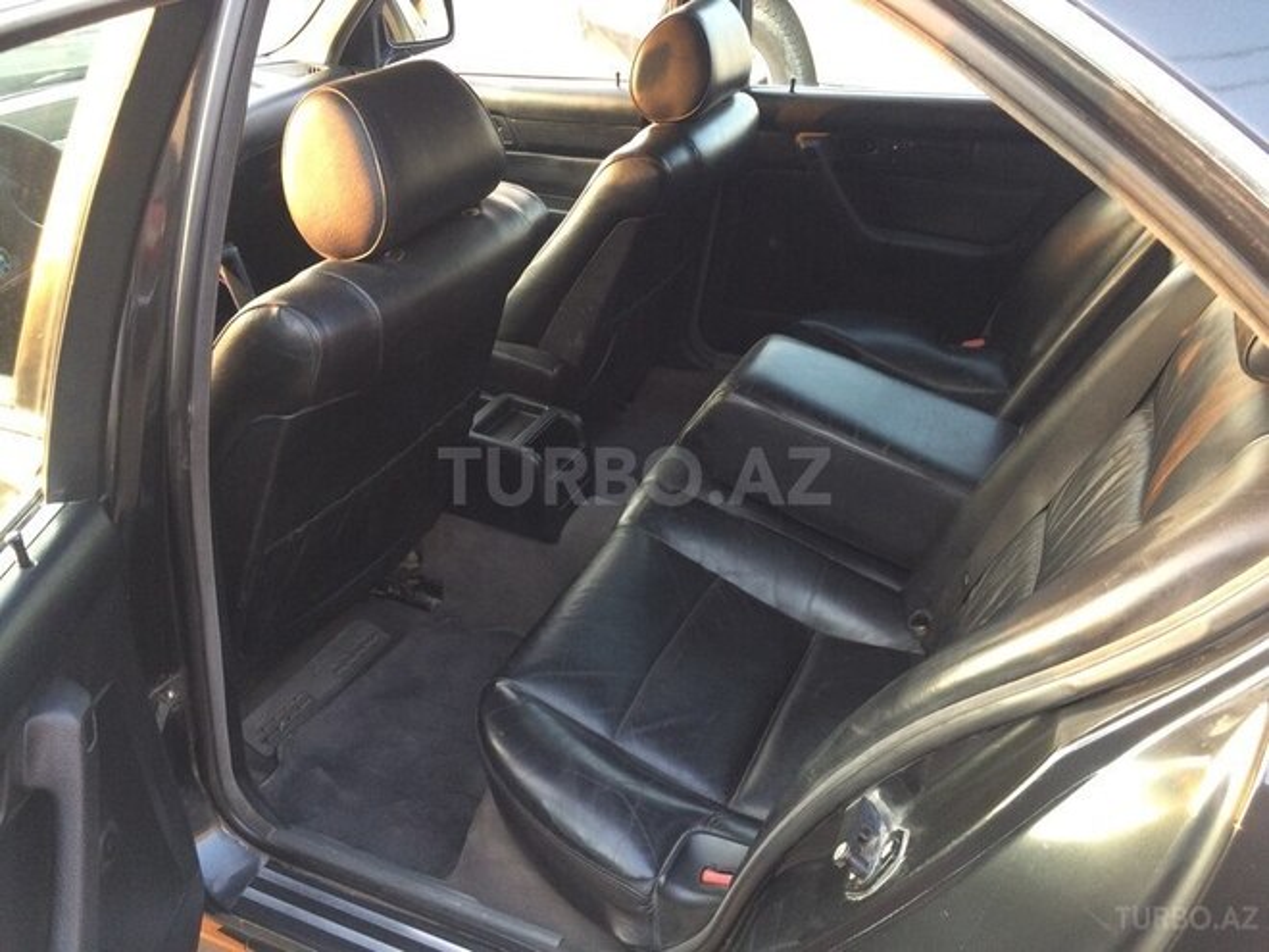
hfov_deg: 61.7
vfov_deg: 48.2
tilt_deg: -29.0
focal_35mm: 29
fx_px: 1063
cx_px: 634
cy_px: 476
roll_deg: +0.8
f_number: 2.2
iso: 100
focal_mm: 4.15
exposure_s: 1/33
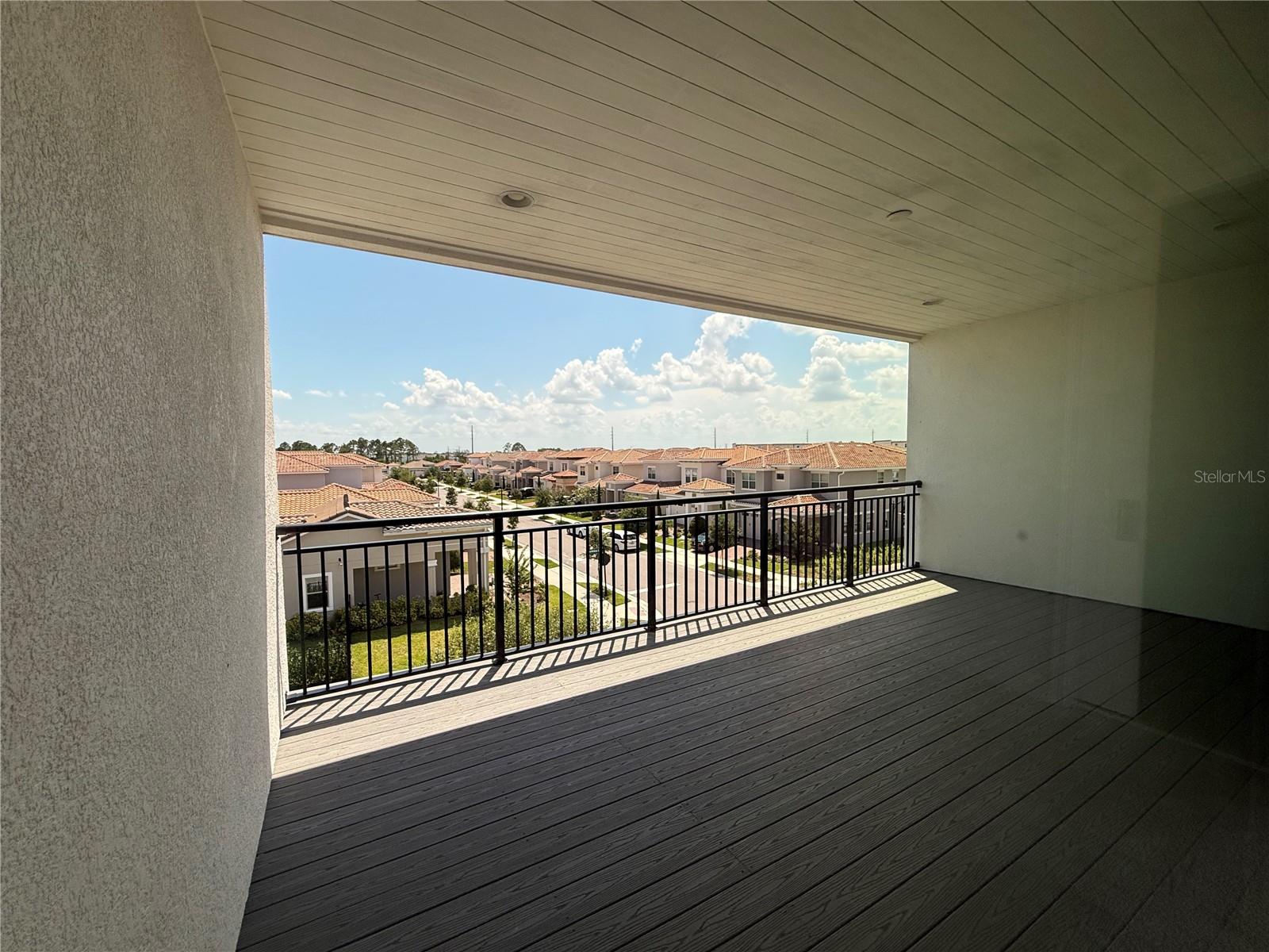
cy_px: 476
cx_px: 634
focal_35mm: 14
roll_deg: +1.0
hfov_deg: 102.1
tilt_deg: -1.7
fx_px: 513
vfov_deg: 85.7
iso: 50
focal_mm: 2.22
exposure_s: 1/1745
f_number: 2.2
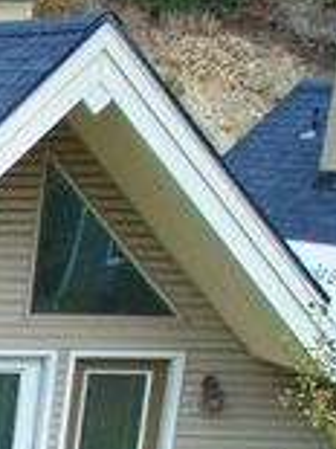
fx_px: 1814
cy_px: 834
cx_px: -611
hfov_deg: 9.0
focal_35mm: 140
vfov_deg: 12.7
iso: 150
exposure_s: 1/240
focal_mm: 8.38
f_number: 2.8
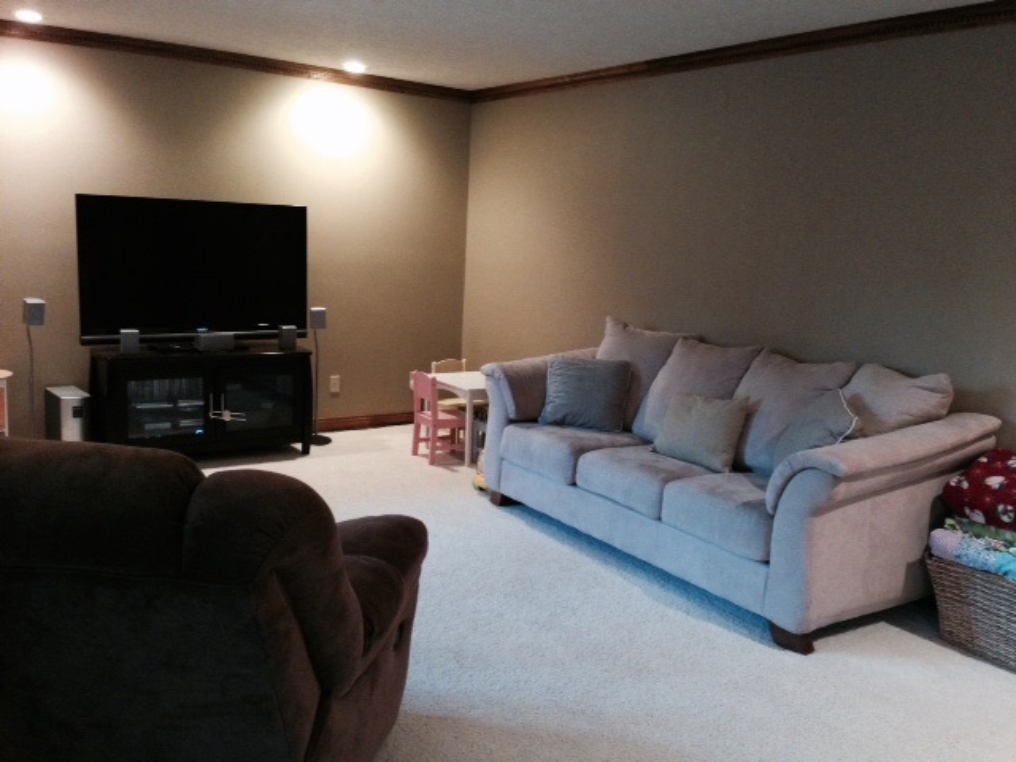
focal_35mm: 33
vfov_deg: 42.9
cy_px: 381
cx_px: 508
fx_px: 969
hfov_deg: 55.4
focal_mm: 4.12
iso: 400
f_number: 2.4
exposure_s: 1/17
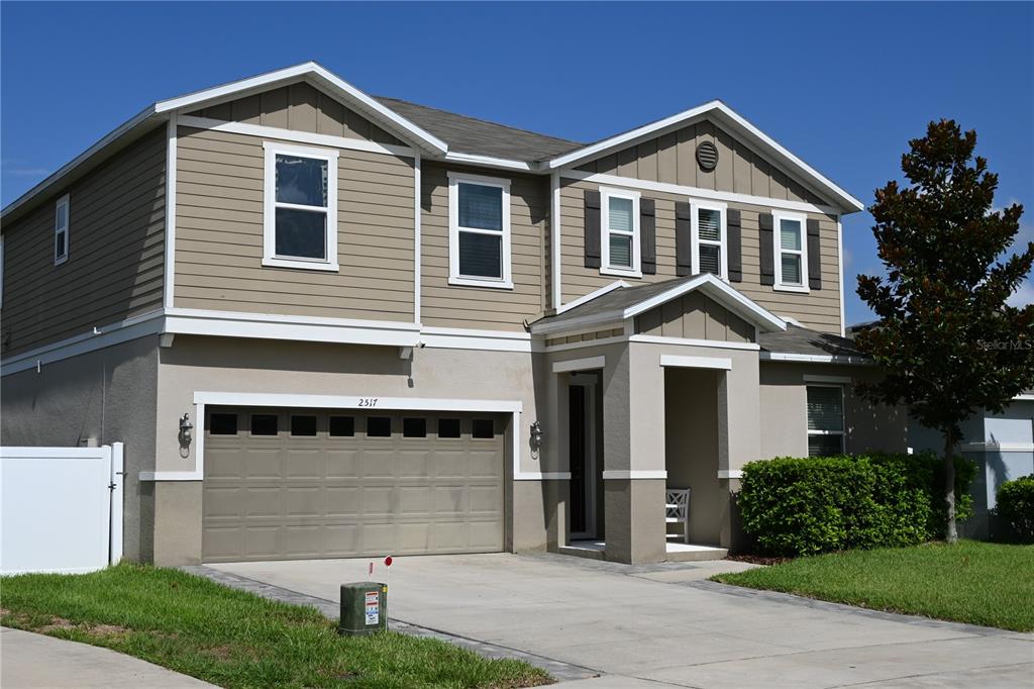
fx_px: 1314
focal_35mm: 46
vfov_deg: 29.4
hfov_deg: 43.0
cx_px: 517
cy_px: 344
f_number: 9
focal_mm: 30.5
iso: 100
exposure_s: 1/640
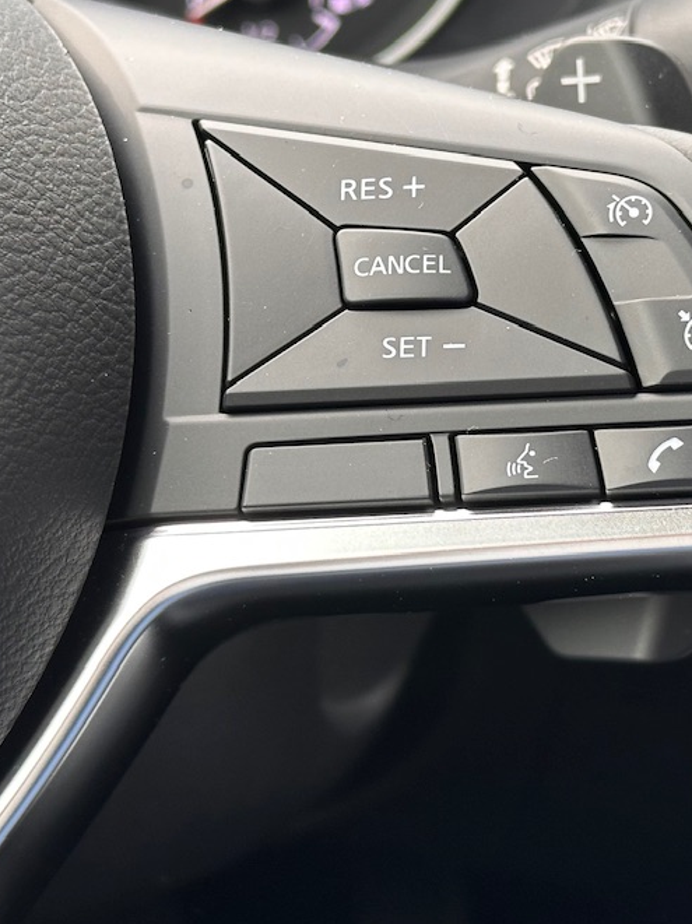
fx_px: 2481
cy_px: 377
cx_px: 438
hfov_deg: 15.9
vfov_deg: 21.1
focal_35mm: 93
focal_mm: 6.86
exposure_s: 1/117
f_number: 1.78
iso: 80
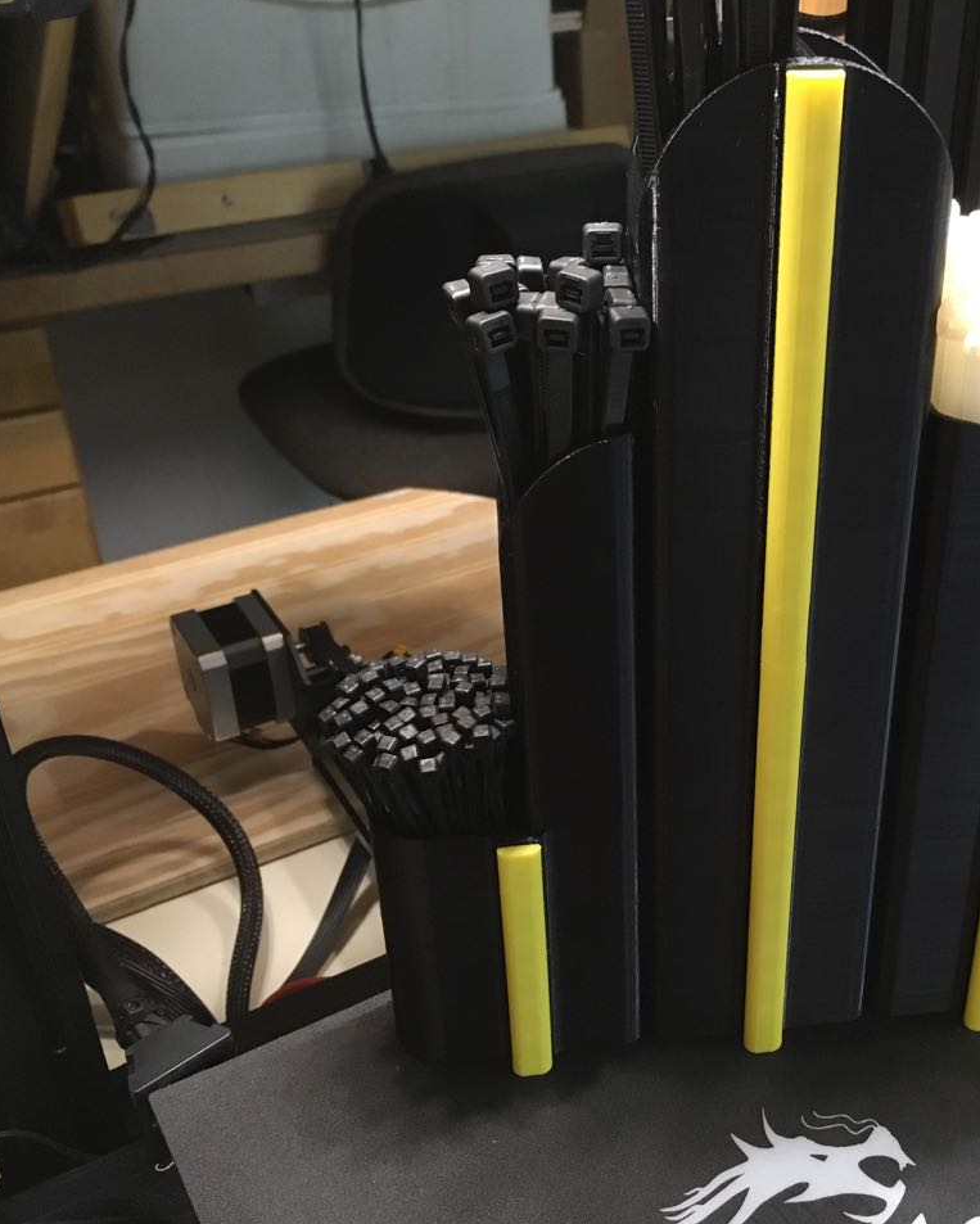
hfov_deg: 38.2
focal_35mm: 38
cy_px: 609
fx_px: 1377
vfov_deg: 47.9
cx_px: 735
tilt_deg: -32.4
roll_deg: -2.0
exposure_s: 1/30
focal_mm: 4.15
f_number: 2.2
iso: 250
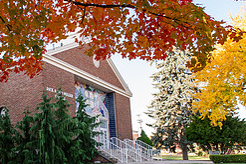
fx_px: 273
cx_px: 55
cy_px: 102
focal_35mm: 40
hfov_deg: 46.4
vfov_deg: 33.2
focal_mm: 17
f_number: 5
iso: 320
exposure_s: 1/250
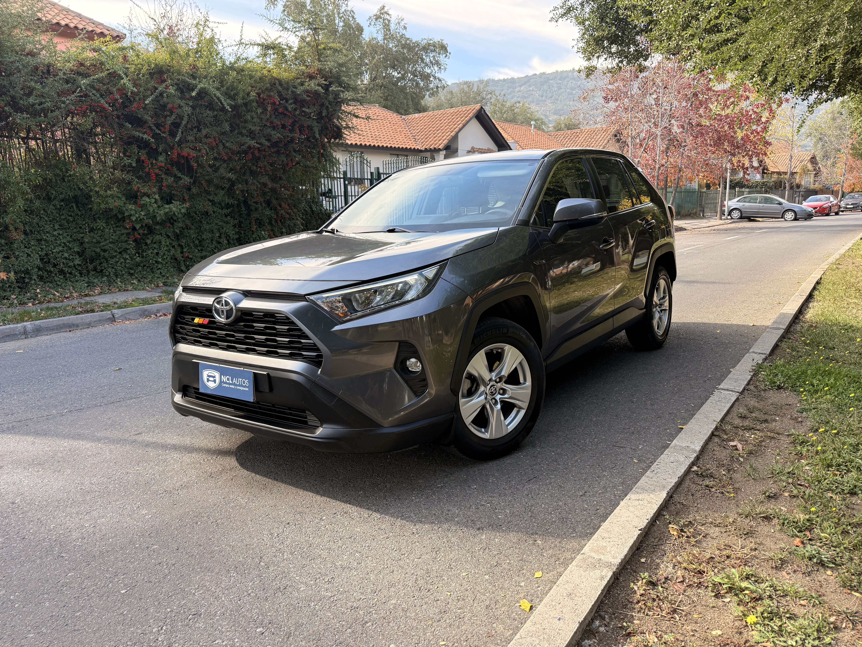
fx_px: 598
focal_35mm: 24
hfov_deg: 71.6
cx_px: 431
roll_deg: +1.6
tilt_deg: -10.7
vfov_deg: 56.8
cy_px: 324
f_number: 1.78
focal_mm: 6.76
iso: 100
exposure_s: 1/521
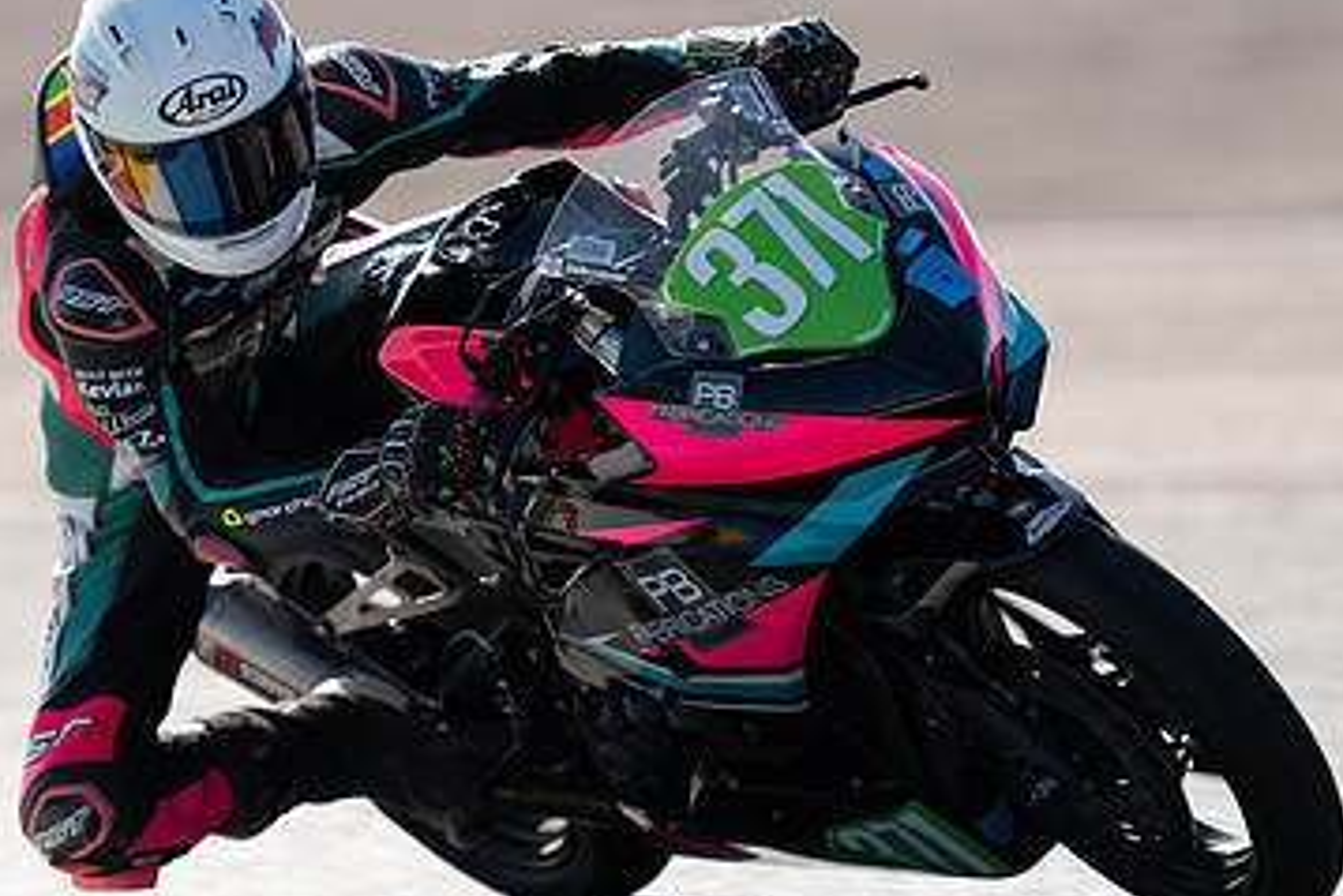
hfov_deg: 3.1
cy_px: 422
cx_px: 584
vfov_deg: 2.0
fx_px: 25190
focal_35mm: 675
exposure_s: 1/500
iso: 80
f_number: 3.5
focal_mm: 400
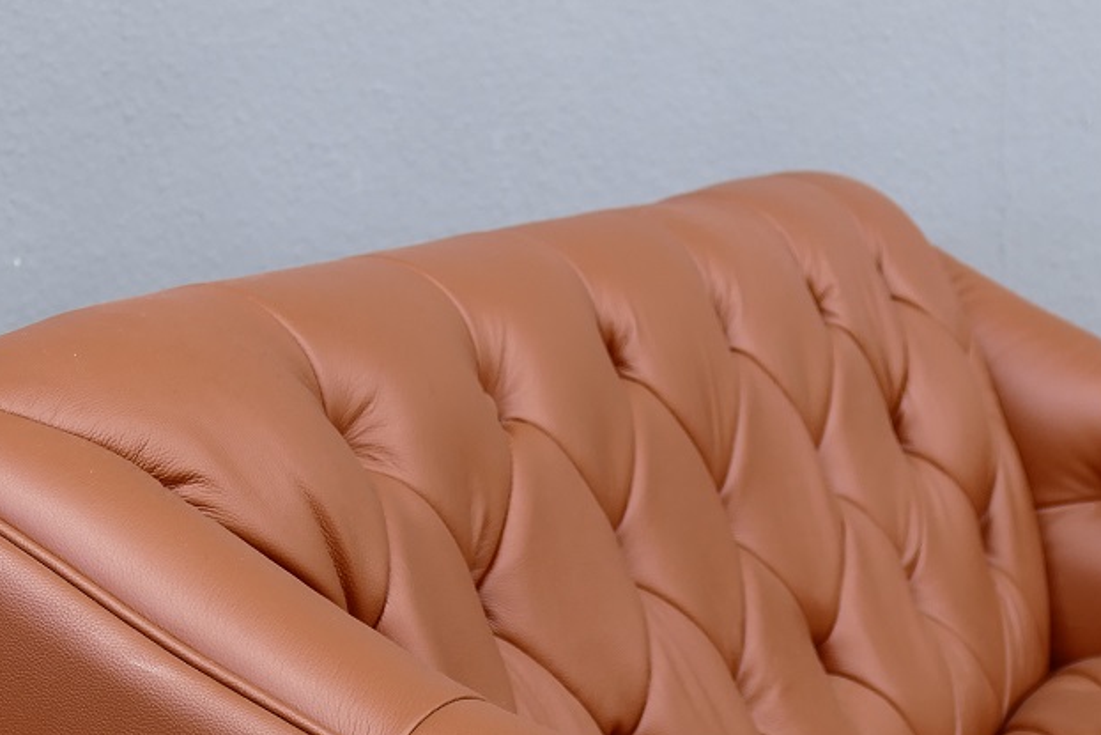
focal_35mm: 110
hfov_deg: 18.5
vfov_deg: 12.4
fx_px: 3365
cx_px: 797
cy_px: 671
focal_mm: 20.62
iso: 125
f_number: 3.5
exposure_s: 1/2.5
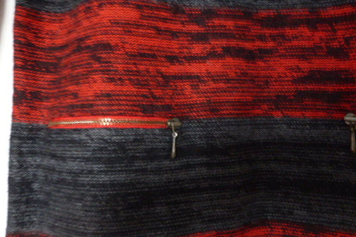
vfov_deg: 47.9
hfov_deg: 67.4
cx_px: 182
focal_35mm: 27
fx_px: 267
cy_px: 126
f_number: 3.3
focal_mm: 4.3
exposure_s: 1/4
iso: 500
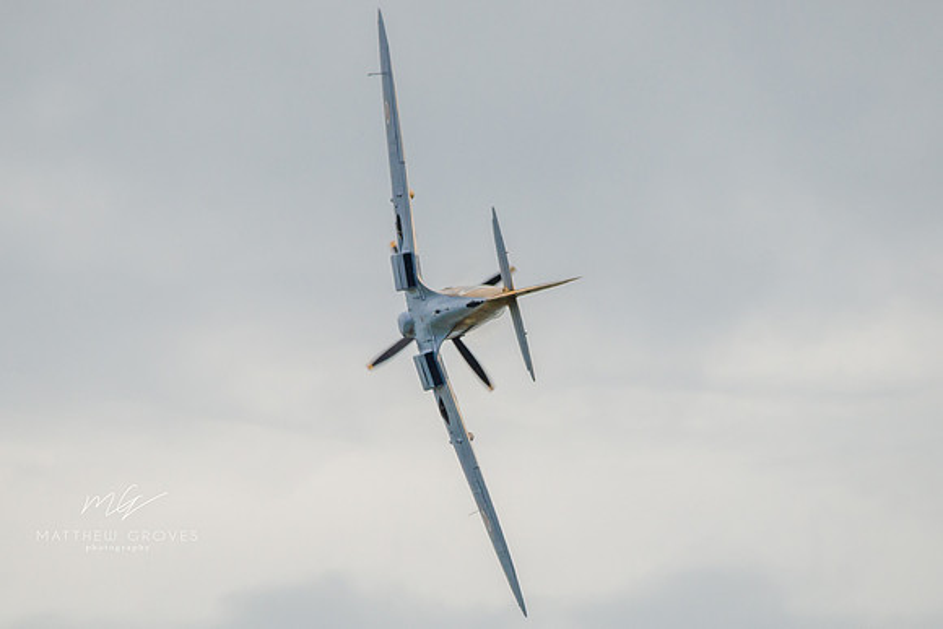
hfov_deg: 1.8
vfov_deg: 1.2
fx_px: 29229
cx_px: 456
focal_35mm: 1116
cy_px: 339
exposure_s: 1/2000
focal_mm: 500
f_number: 9
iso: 400
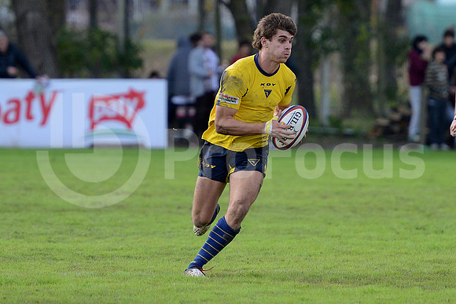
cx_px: 228
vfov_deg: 5.1
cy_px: 152
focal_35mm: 270
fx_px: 3421
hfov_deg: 7.6
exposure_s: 1/500
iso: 640
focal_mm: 270
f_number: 4
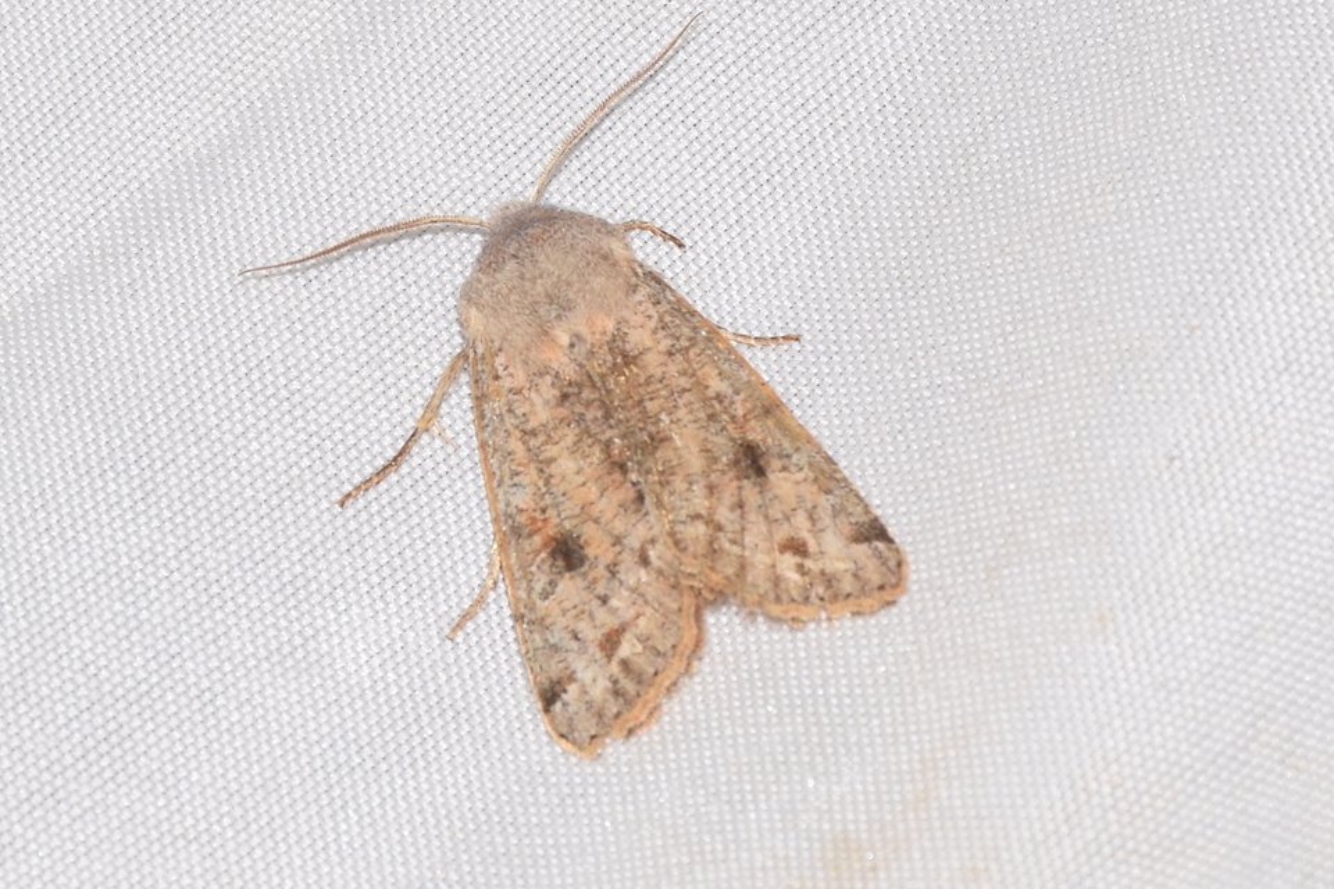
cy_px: 444
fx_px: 7781
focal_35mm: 210
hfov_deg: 9.8
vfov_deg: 6.5
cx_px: 667
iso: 100
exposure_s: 1/160
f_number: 13
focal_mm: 140
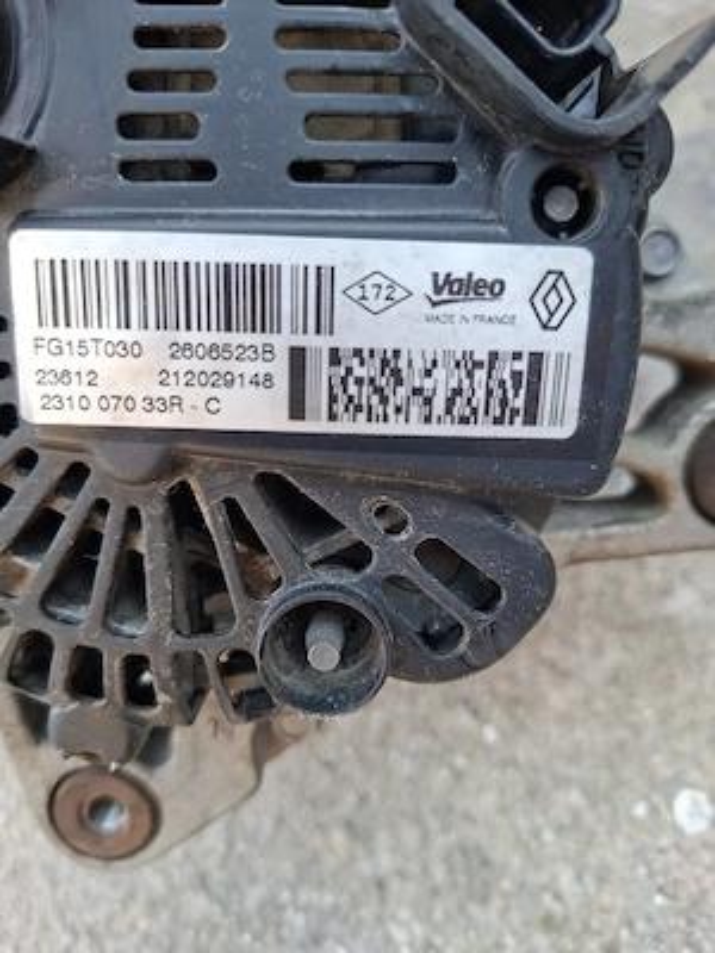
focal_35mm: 23
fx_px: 633
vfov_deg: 73.9
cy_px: 476
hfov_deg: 58.9
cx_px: 358
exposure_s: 1/100
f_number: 1.8
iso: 64
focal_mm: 5.54
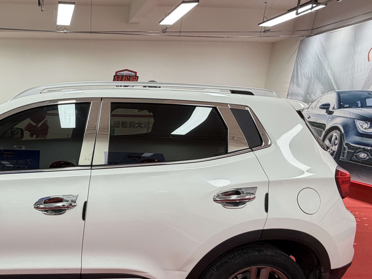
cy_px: 178
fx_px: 269
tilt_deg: -14.4
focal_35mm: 25
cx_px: 66
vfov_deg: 54.1
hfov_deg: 62.6
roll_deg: -0.7
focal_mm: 2.22
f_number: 2.2
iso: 125
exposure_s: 1/100
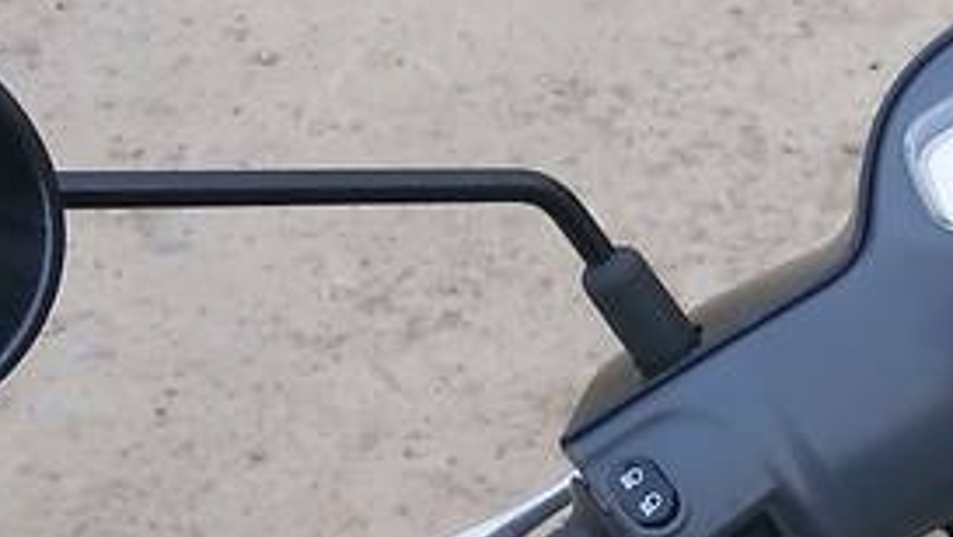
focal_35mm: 99
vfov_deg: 12.1
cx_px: 1211
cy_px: 530
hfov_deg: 19.9
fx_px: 2503
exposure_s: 1/40
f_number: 2.9
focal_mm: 5.5
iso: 80
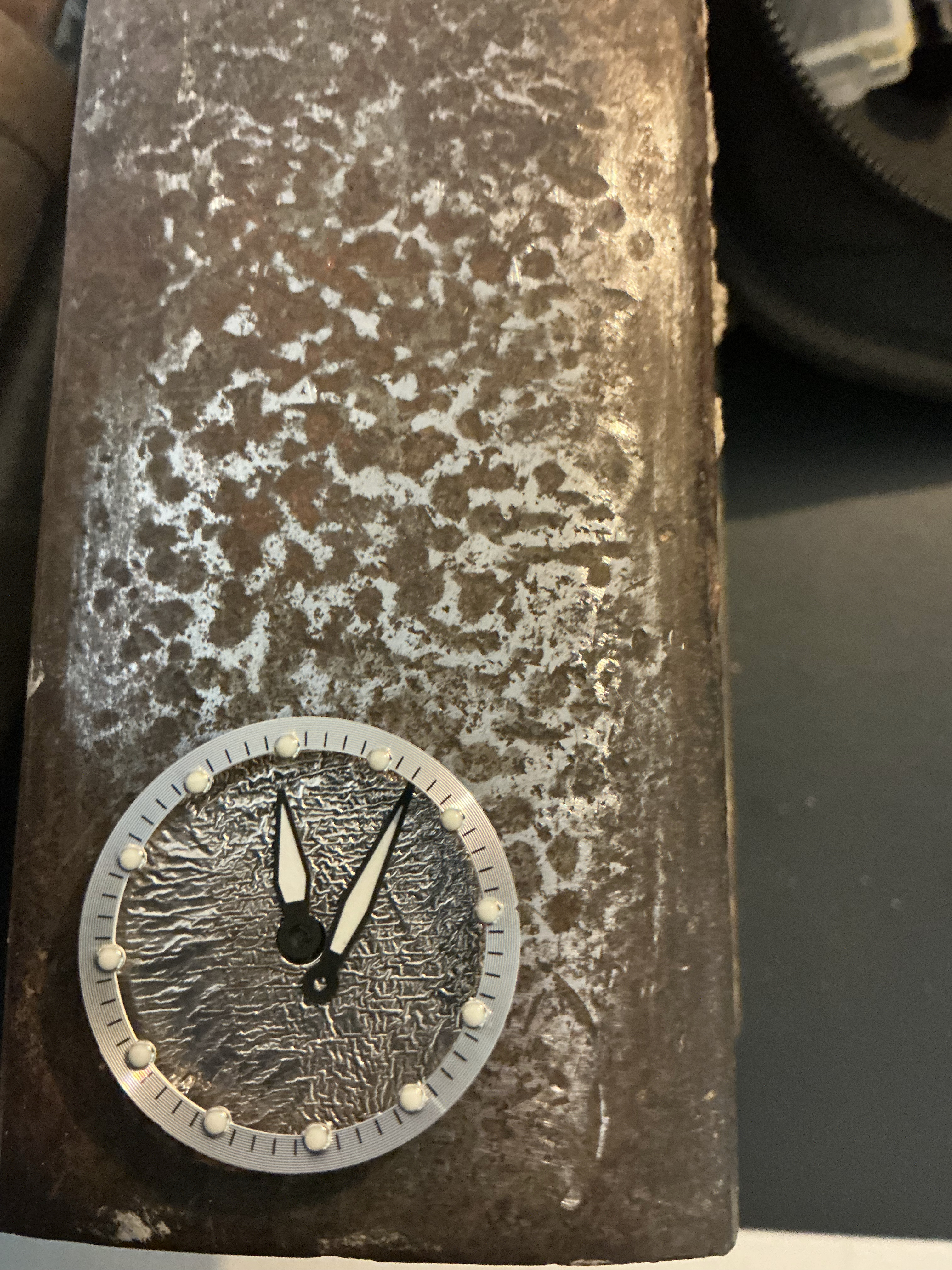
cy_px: 635
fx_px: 1063
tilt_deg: -78.6
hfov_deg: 48.2
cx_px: 476
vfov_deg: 61.7
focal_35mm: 29
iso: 500
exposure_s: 1/30
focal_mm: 3
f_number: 1.8
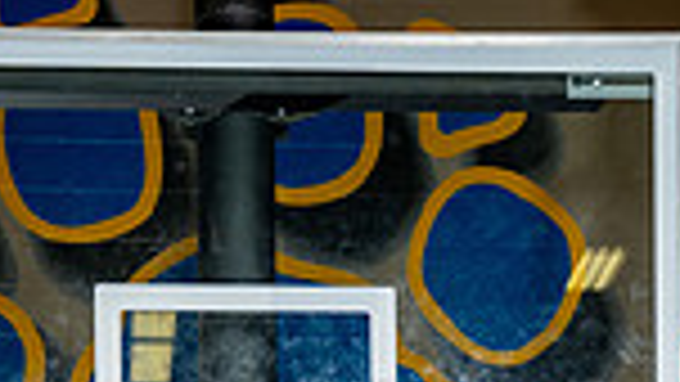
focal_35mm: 125
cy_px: 998
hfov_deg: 17.1
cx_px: 266
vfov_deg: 8.6
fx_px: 2254
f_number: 4
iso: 160
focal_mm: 40
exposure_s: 1/250
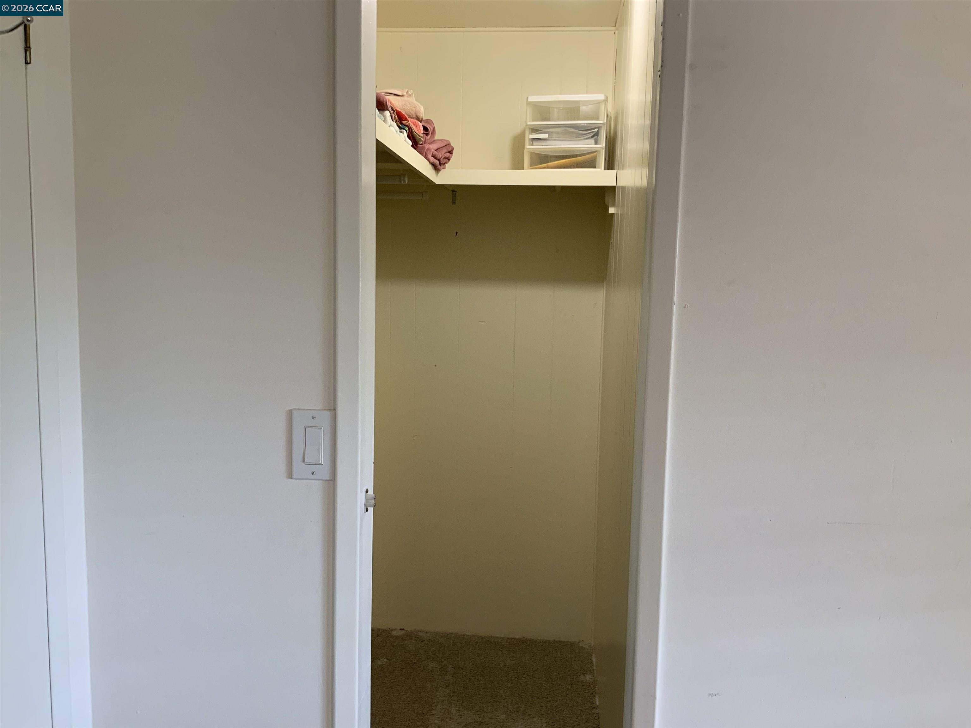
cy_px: 364
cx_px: 486
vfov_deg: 48.2
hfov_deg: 61.7
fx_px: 813
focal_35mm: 29
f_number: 1.8
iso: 80
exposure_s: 1/60
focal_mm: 3
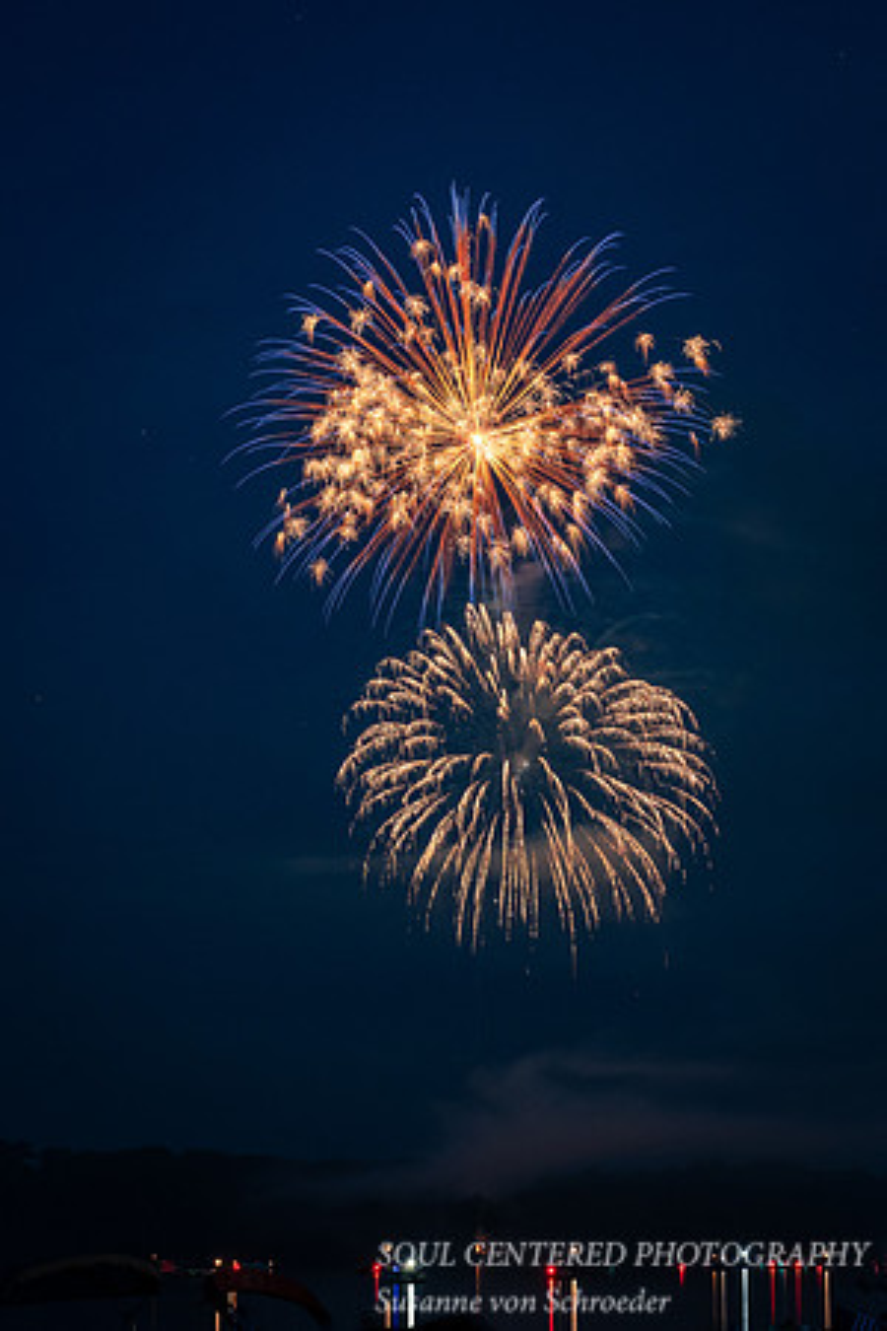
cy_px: 707
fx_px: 3238
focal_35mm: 88
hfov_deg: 15.6
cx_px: 395
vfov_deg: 23.2
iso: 400
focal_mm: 55
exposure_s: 9.3
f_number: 8
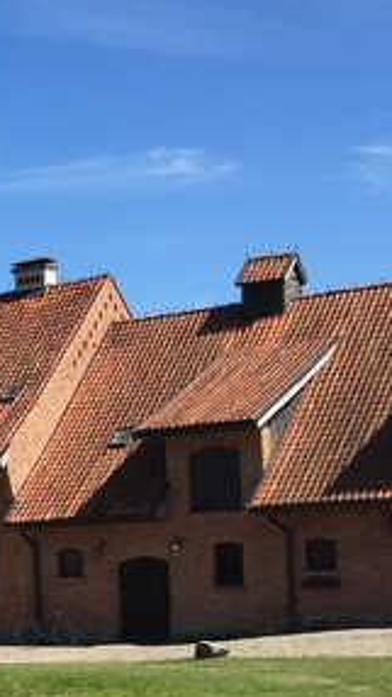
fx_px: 1662
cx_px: -477
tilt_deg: +0.5
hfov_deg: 11.6
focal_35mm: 90
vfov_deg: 23.2
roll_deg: +2.2
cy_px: 580
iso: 32
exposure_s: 1/1799
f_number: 2.2
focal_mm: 4.15
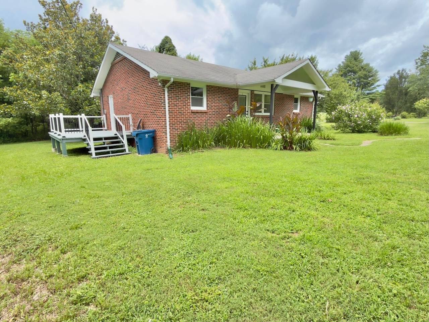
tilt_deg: -11.1
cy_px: 161
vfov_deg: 71.6
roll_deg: +0.5
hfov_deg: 87.8
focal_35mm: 18
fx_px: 223
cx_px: 214
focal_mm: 2.22
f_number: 2.2
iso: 25
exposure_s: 1/192
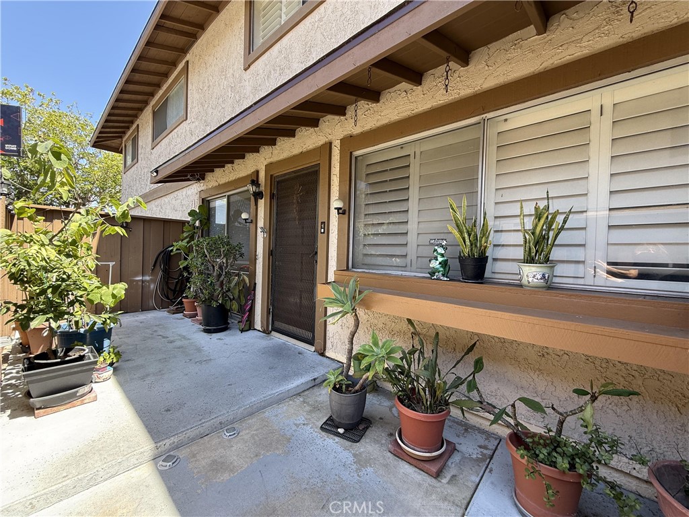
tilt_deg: -0.1
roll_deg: -1.7
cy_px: 258
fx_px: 279
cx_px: 344
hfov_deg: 102.1
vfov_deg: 85.7
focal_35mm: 14
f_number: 2.2
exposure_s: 1/139
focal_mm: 2.22
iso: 50
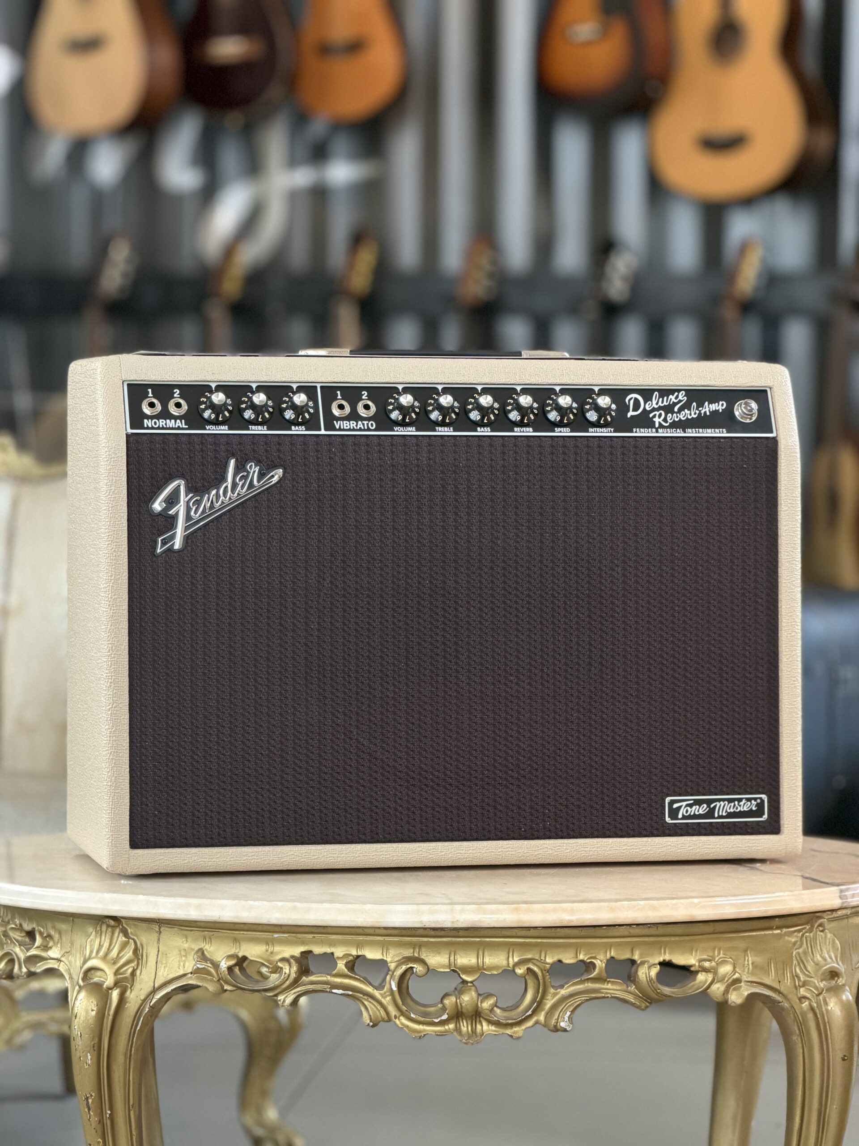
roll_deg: -0.7
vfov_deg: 19.6
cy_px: 573
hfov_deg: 14.8
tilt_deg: -4.1
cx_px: 430
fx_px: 3309
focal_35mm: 100
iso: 500
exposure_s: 1/81
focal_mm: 16.89
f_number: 2.8
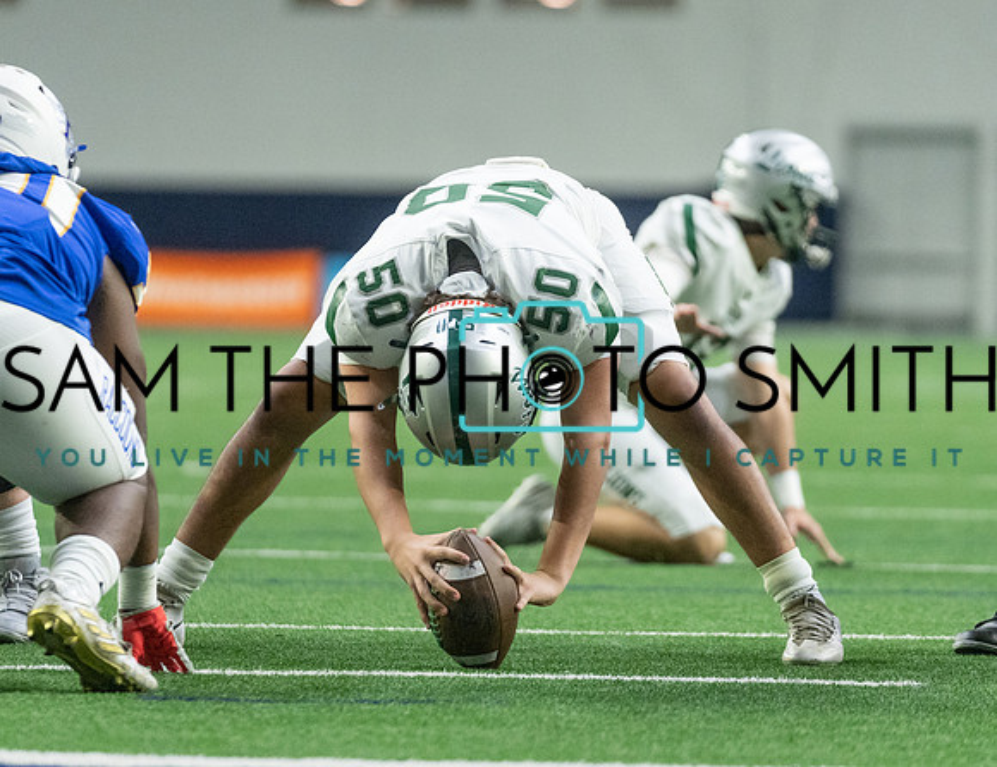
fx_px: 8832
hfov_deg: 6.5
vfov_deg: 5.0
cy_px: 362
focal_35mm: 304
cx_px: 493
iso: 4000
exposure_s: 1/1000
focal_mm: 200
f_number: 2.8
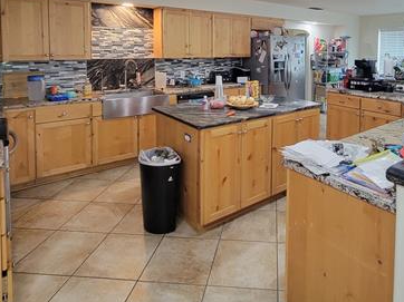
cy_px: 62
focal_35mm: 23
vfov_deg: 54.9
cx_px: 259
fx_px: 268
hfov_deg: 72.4
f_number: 2.2
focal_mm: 2.2
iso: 320
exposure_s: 1/60
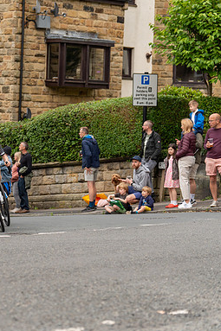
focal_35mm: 106
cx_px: -9
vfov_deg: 19.3
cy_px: 166
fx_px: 977
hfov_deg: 12.7
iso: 400
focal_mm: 70
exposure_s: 1/800
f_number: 3.5
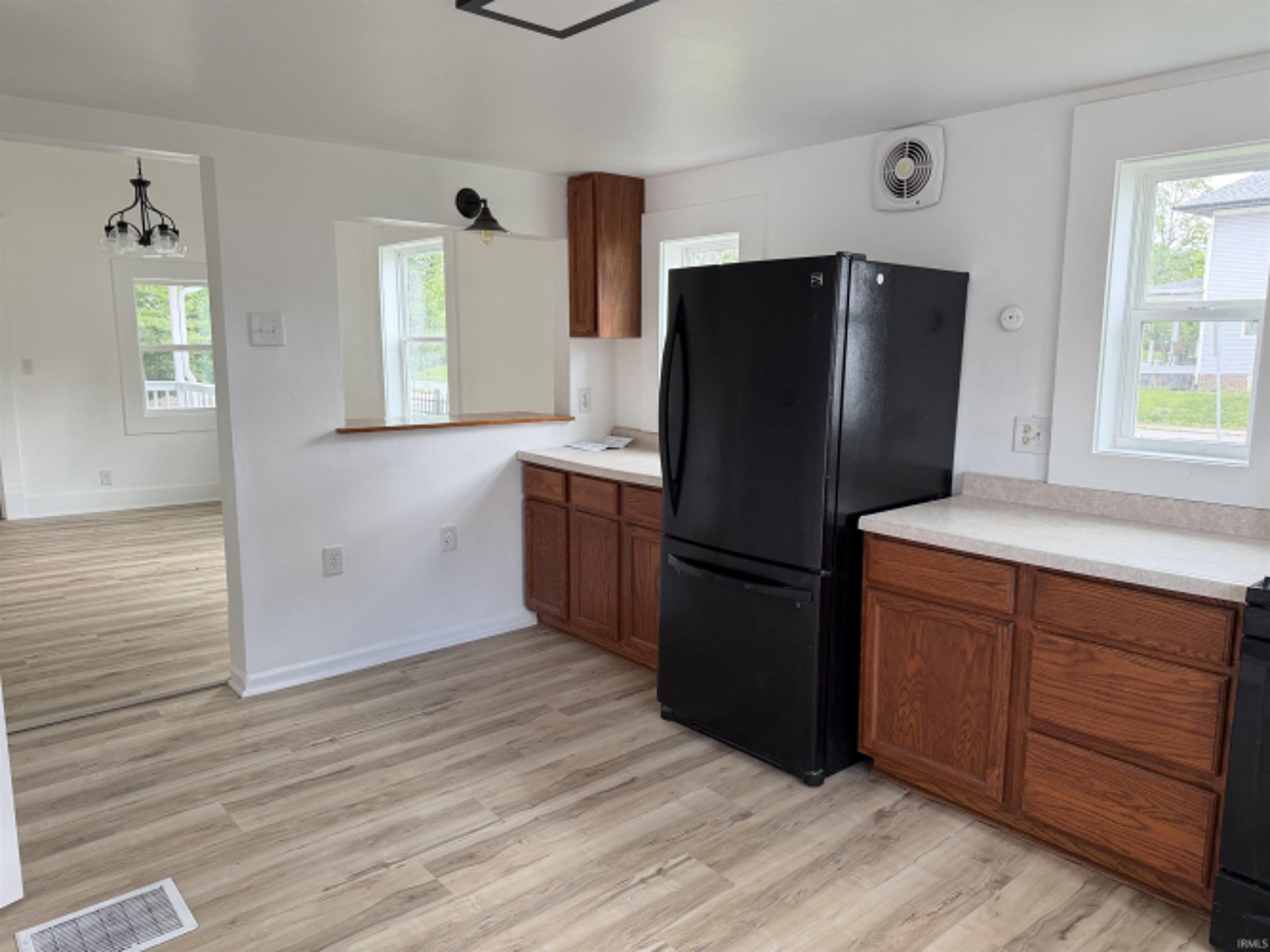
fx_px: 880
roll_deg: +0.3
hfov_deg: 71.6
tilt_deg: -8.5
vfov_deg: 56.8
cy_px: 476
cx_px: 635
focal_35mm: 24
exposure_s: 1/121
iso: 125
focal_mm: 6.76
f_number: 1.78
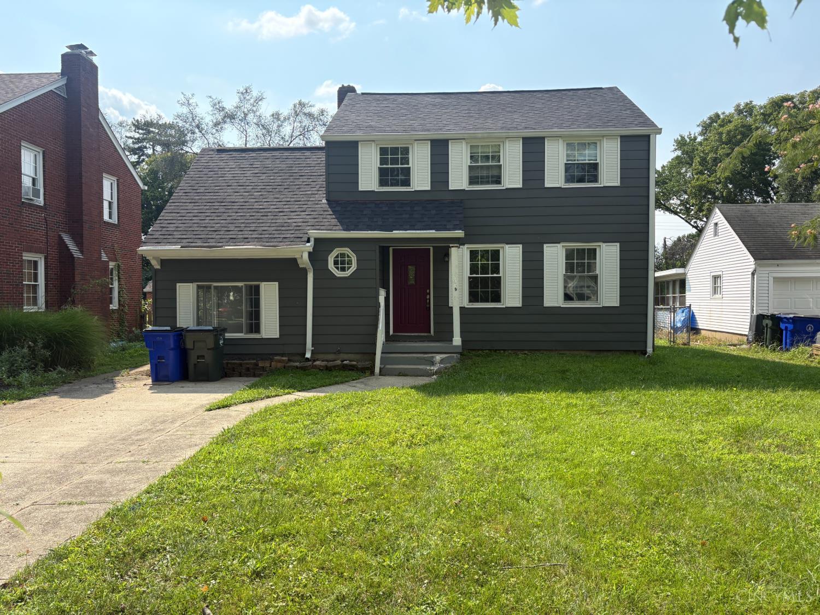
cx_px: 410
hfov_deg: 67.3
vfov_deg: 53.1
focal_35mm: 26
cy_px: 308
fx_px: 616
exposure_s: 1/2639
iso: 64
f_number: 1.6
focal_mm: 5.96
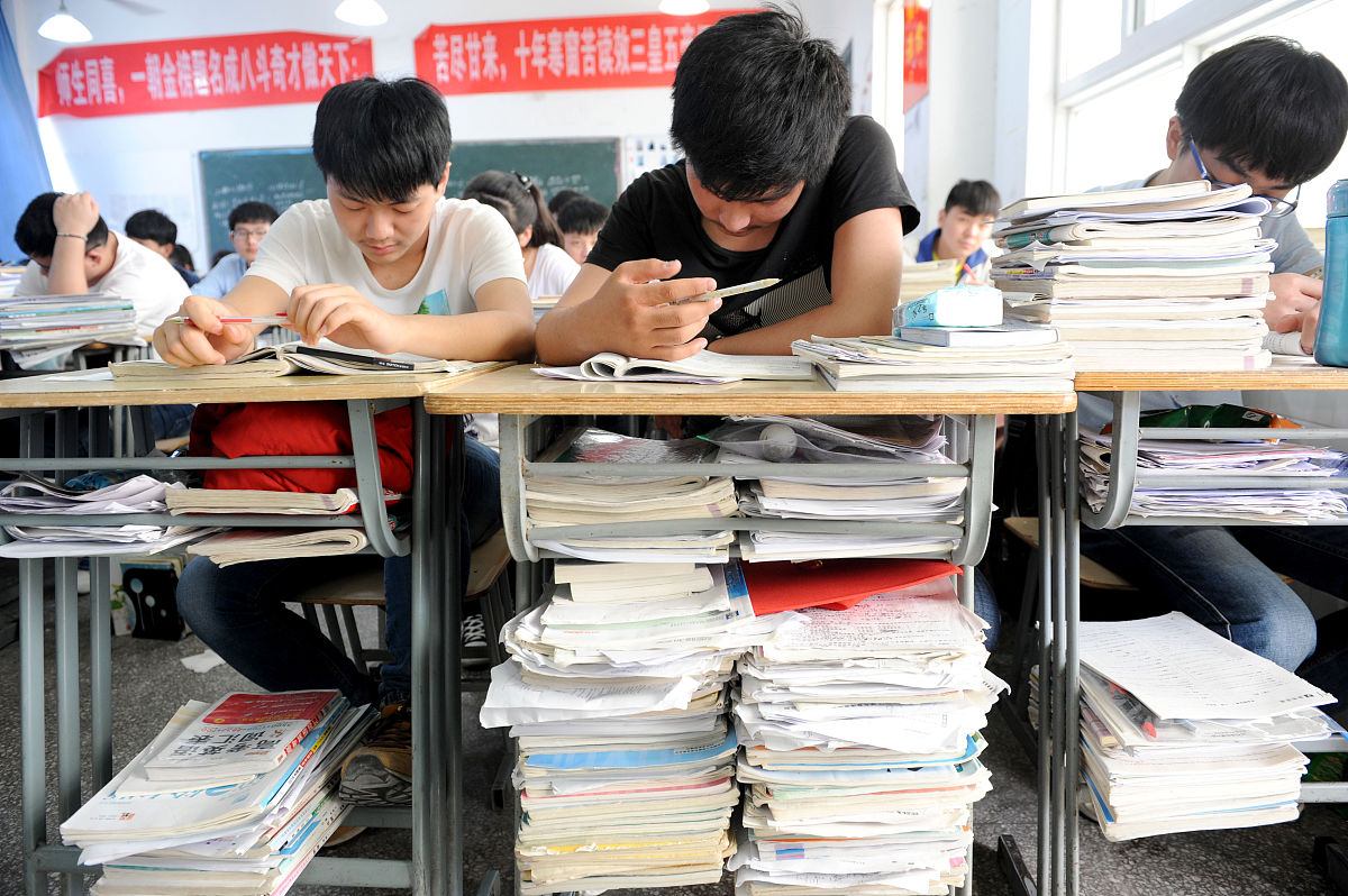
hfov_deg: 73.8
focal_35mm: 24
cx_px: 674
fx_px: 898
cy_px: 448
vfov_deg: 53.1
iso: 800
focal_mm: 24
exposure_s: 1/50
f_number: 4.5
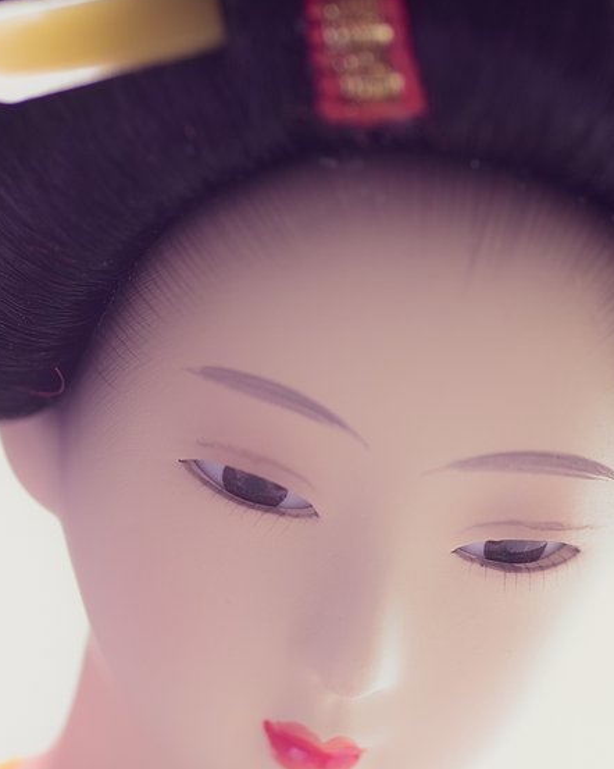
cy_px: 637
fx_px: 4705
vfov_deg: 9.3
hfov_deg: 7.5
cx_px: 347
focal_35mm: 207
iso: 100
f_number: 4
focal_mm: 70
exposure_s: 2
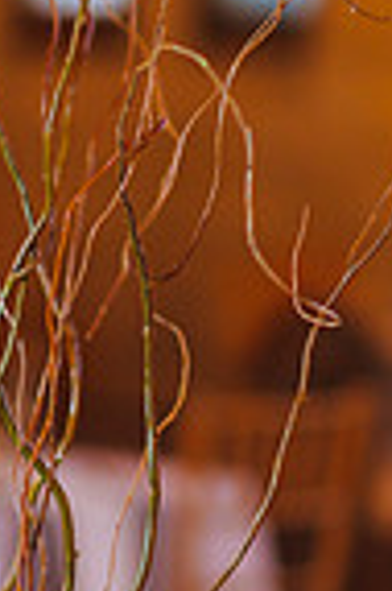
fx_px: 4371
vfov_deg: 7.7
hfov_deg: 5.1
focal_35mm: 267
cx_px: -35
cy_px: 434
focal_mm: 85
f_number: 1.6
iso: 800
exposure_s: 1/320
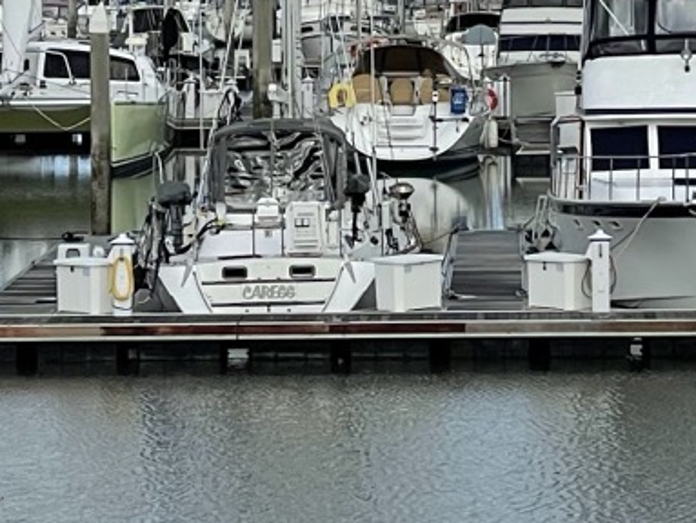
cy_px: -109
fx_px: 4367
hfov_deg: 9.1
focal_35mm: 217
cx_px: 431
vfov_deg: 6.8
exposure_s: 1/1712
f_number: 2
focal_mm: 6
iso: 25
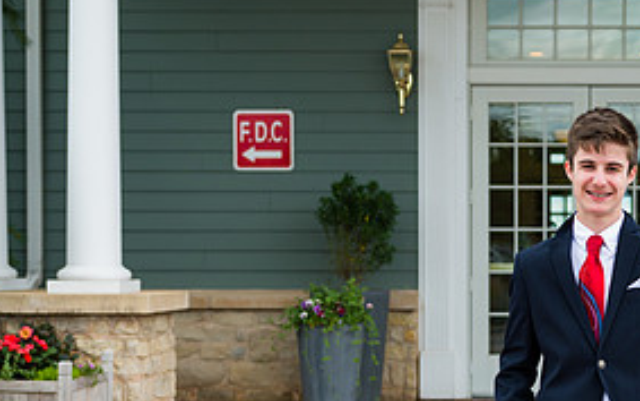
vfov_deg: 14.2
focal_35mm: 92
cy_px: 281
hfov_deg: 21.9
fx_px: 1605
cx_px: 604
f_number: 4
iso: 200
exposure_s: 1/800
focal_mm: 44
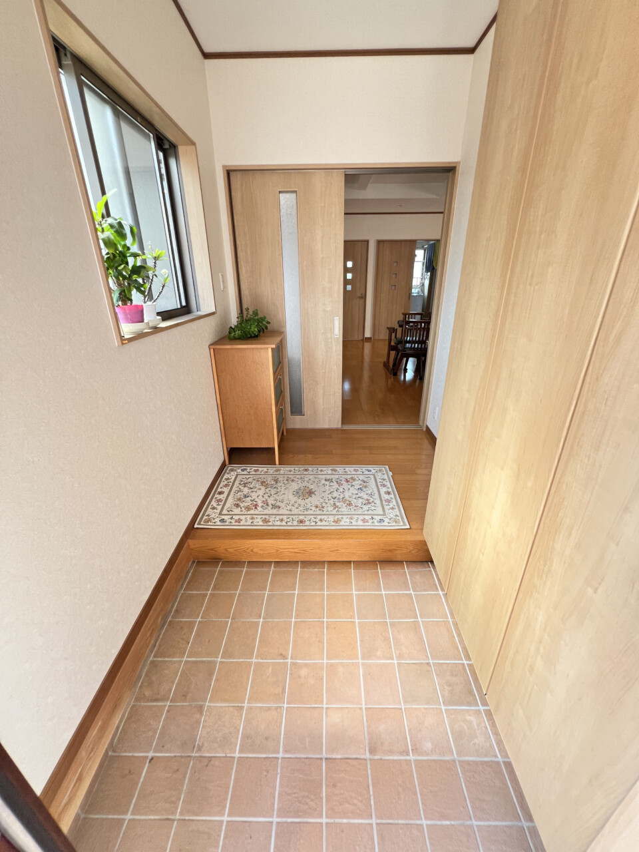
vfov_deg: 106.2
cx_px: 320
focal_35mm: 13
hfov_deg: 89.9
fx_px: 320
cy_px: 426
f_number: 1.8
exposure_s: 1/99
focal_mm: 1.57
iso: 125
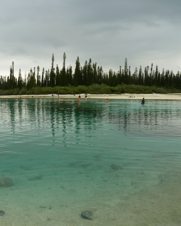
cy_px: 109
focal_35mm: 36
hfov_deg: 38.3
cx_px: 18
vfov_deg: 50.3
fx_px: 241
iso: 80
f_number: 4
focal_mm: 4.1
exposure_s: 1/125
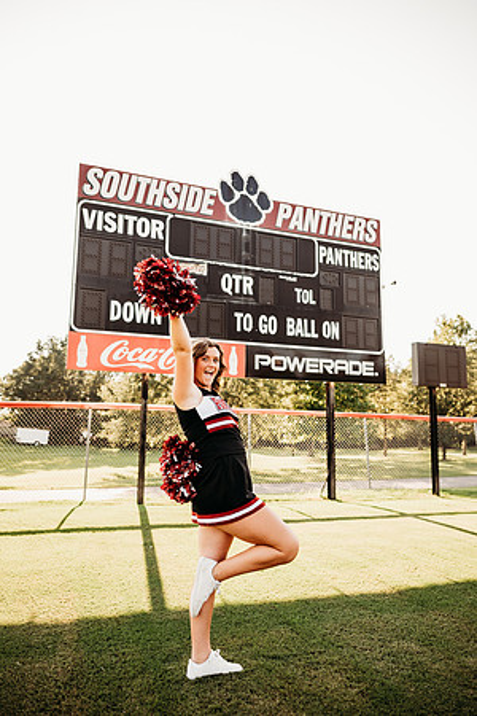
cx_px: 238
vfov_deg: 73.7
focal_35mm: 24
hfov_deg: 53.1
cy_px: 358
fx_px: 477
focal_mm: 24
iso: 200
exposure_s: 1/640
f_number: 2.8
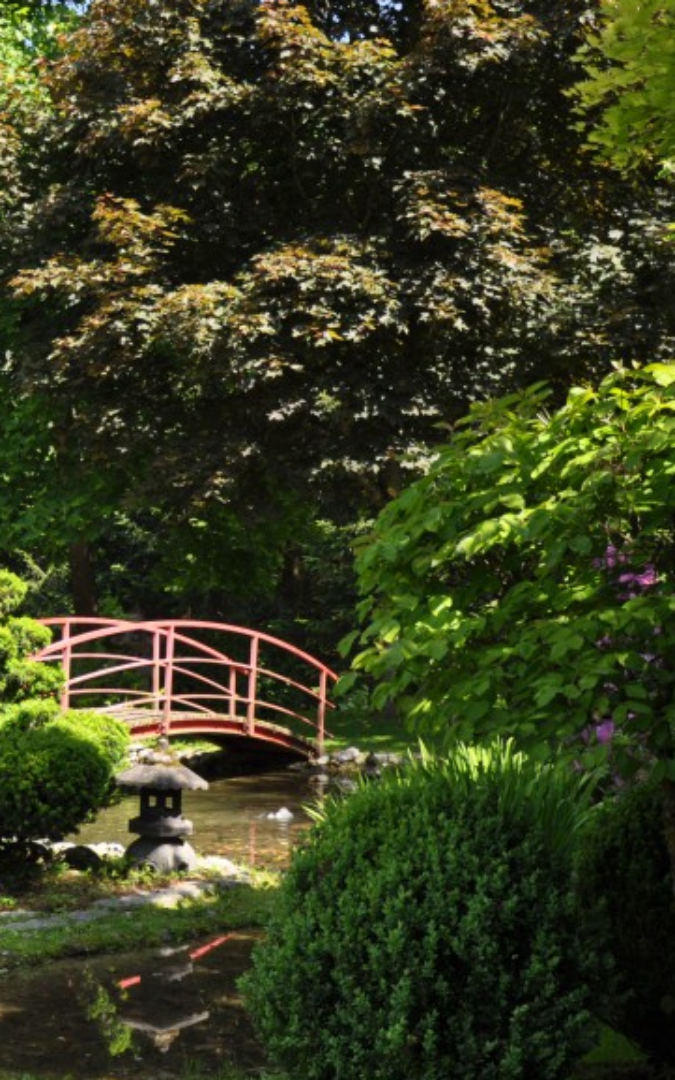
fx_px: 1674
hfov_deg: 21.9
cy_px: 618
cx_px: -9
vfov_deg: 35.7
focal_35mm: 57
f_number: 3.8
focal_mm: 21
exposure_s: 1/400
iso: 200
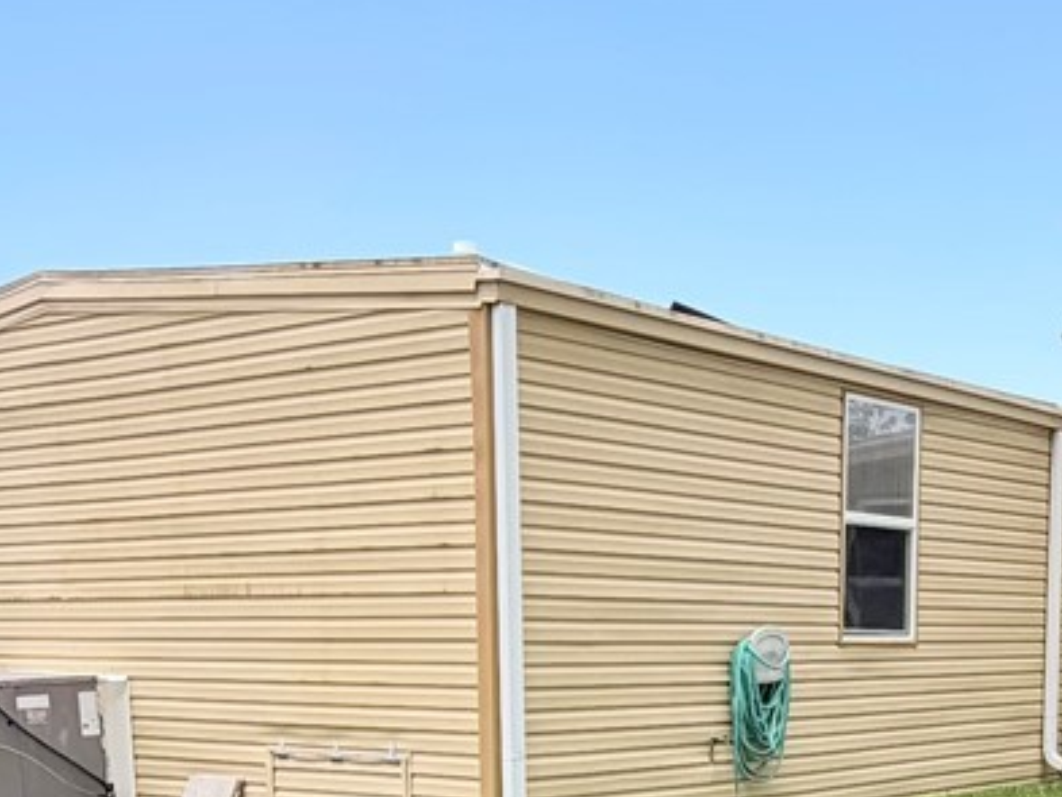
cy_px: 956
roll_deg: +0.1
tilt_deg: -10.2
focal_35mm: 57
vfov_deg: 23.5
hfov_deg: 33.2
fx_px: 1749
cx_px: 767
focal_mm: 2.22
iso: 40
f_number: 2.2
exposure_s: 1/770
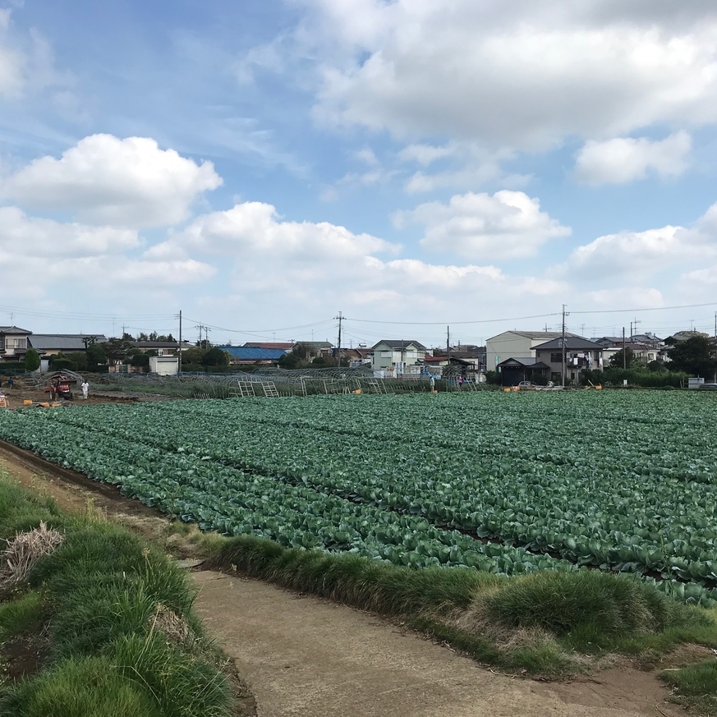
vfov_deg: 48.4
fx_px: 797
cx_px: 351
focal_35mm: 34
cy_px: 365
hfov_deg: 48.4
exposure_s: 1/2907
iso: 20
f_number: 1.8
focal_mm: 3.99
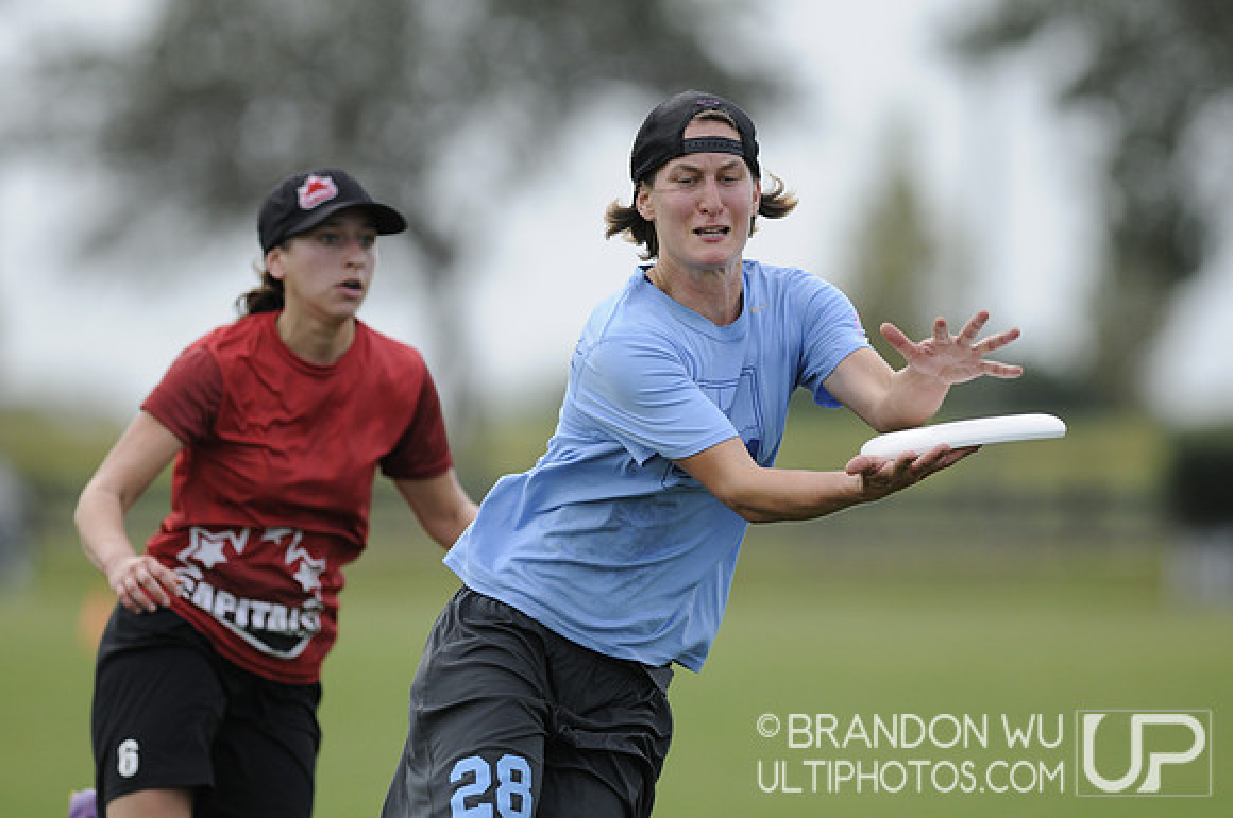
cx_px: 616
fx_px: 15391
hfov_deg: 4.6
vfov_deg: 3.0
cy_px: 409
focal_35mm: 450
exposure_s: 1/3200
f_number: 2.8
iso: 400
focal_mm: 300
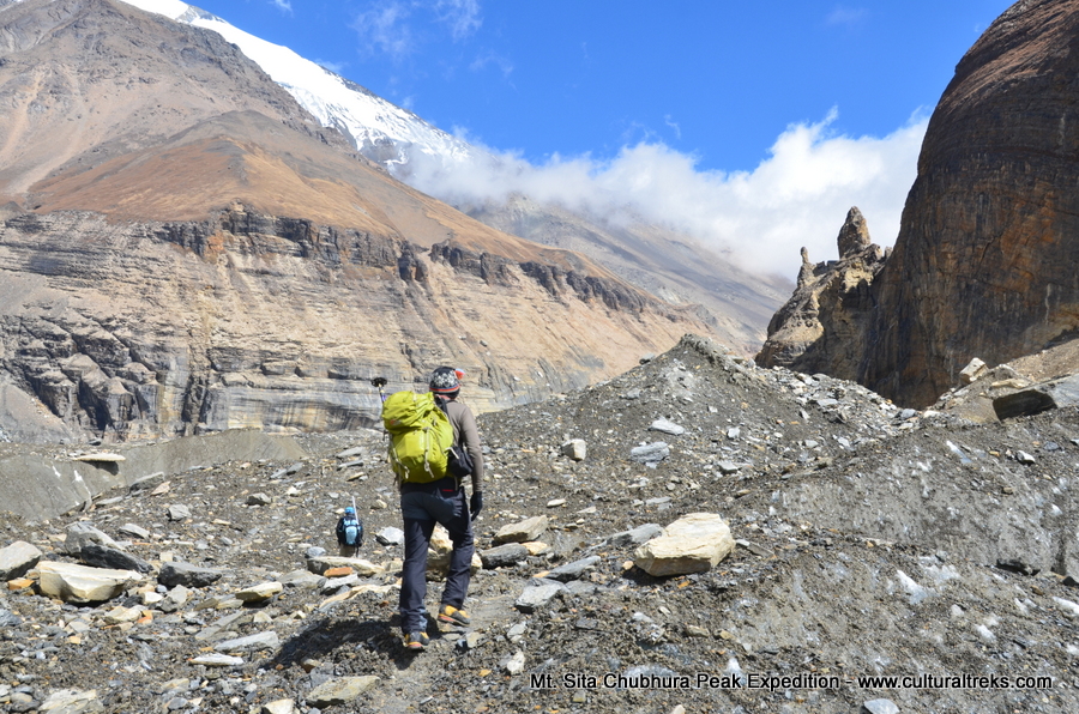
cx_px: 540
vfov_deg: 32.9
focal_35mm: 40
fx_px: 1211
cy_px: 357
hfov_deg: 48.0
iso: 200
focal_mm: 27
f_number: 10
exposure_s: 1/320
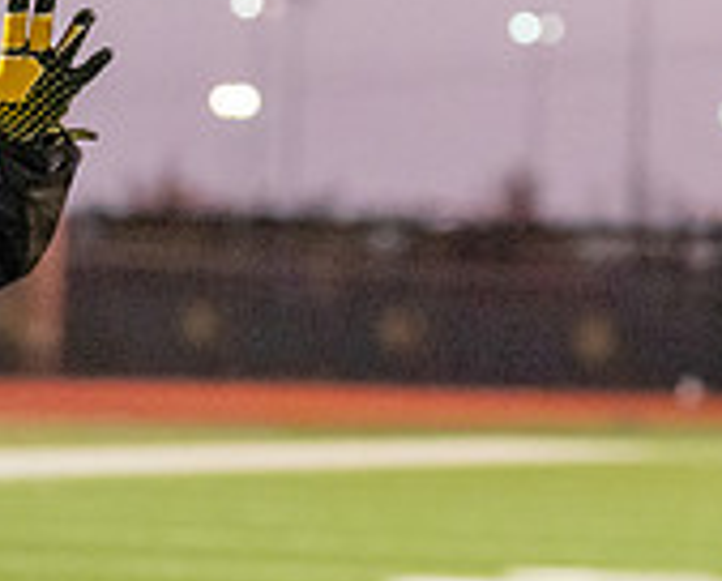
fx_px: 7475
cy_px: 283
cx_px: 159
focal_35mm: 349
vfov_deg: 4.5
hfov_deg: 5.5
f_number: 2.8
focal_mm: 84
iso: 4000
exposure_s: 1/1000
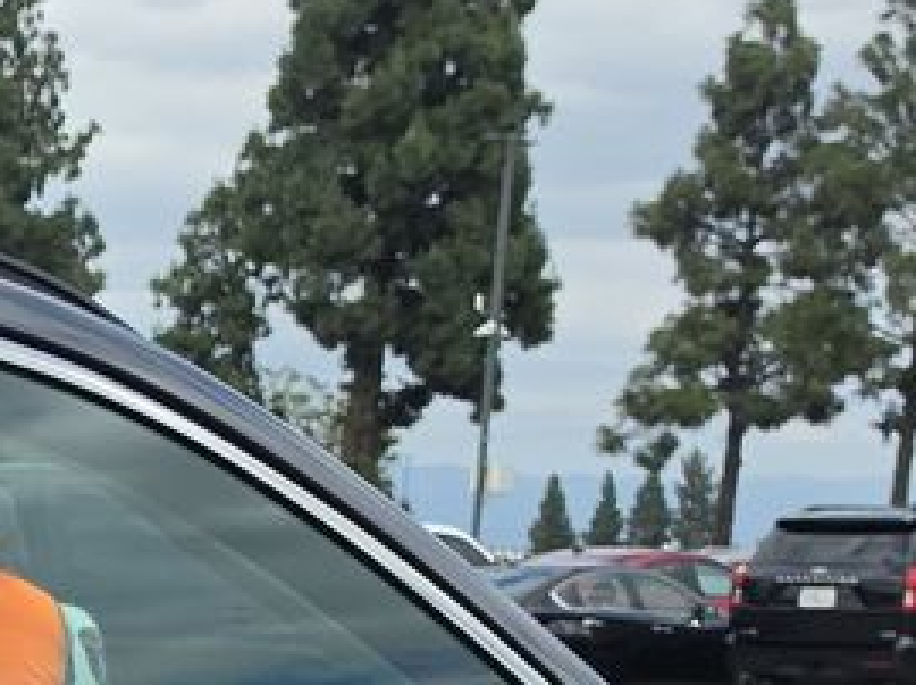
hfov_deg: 12.9
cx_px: -821
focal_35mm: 137
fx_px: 3620
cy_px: 1152
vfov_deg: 10.3
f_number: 1.4
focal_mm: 6.5
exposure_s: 1/617
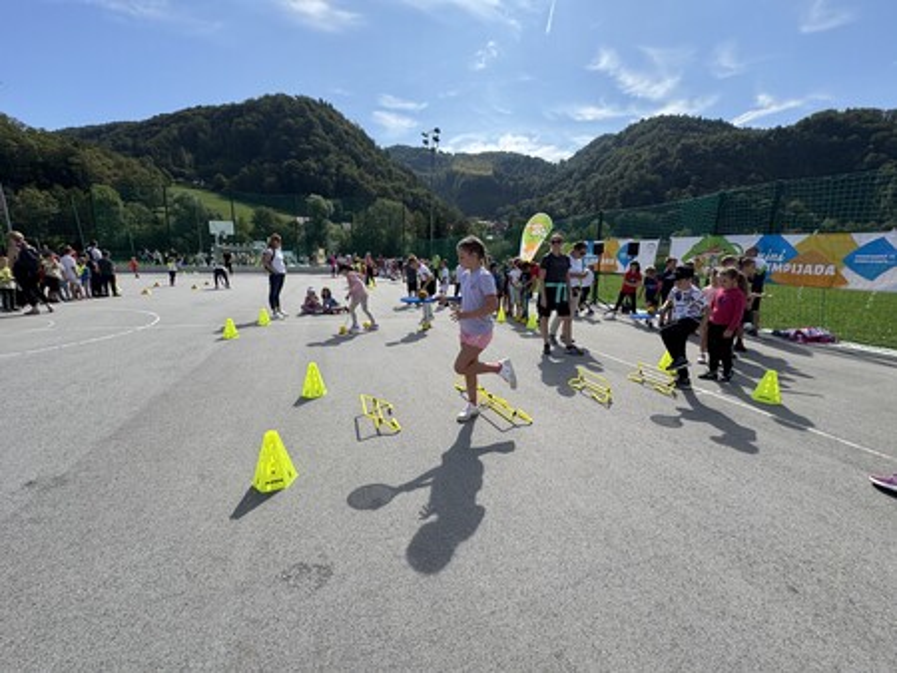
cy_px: 336
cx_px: 448
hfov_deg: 102.0
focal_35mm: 14
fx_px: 363
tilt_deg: -16.6
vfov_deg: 85.7
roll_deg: -0.6
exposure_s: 1/1748
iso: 50
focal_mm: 2.22
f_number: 2.2
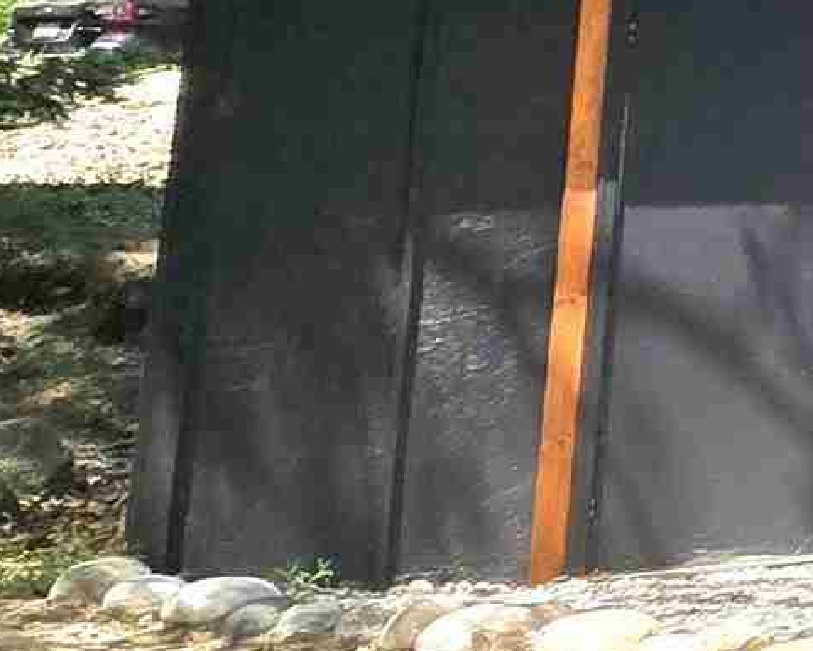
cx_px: 2262
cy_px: -123
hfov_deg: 12.6
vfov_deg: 18.0
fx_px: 1949
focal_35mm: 81
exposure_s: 1/1000
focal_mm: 2.2
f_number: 2.2
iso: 50
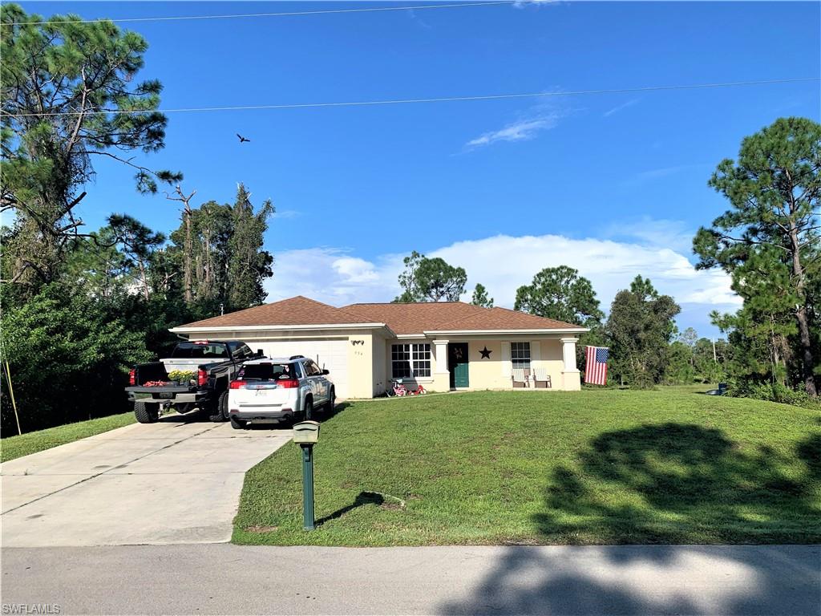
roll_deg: +2.2
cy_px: 308
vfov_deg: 53.1
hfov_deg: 67.3
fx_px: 617
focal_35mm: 26
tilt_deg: +4.9
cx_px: 410
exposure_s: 1/2755
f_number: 1.8
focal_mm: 4.25
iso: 25
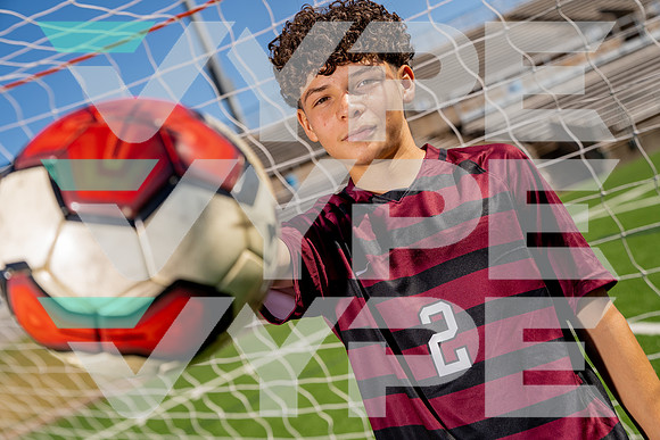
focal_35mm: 50
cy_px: 220
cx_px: 330
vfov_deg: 27.0
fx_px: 917
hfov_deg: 39.6
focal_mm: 50
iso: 100
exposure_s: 1/1000
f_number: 4
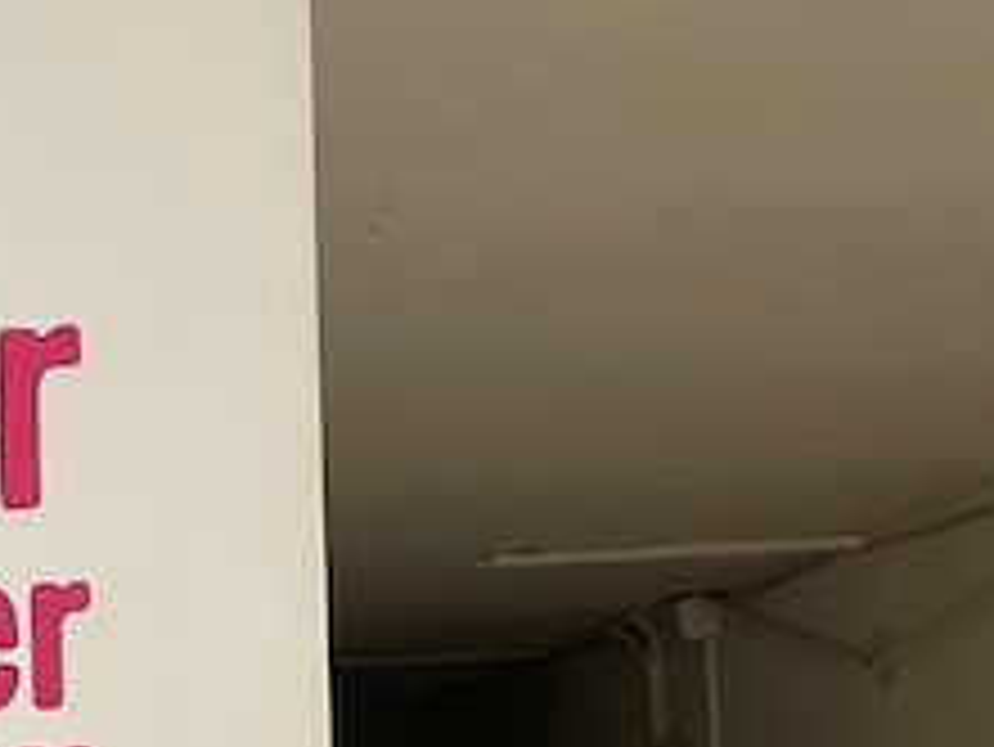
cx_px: 45
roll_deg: +1.8
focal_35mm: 79
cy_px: 765
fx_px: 2270
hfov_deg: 23.8
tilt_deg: +1.4
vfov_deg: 18.2
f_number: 1.6
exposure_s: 1/50
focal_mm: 4.2
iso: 250
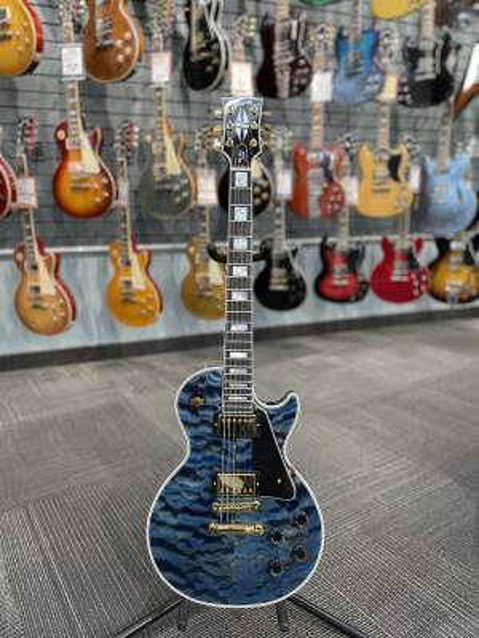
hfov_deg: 53.1
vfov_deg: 67.3
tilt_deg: -12.5
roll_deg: +0.5
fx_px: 480
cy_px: 319
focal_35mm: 26
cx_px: 240
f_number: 1.6
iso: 160
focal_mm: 4.2
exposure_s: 1/60
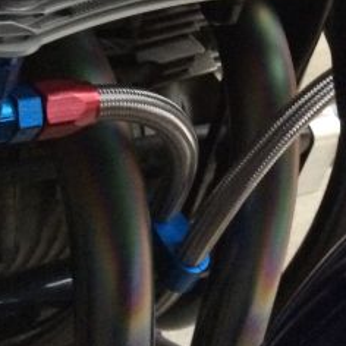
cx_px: 323
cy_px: -53
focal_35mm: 87
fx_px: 984
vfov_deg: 19.0
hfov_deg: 19.5
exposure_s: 1/15
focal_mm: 4.15
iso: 320
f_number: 2.2
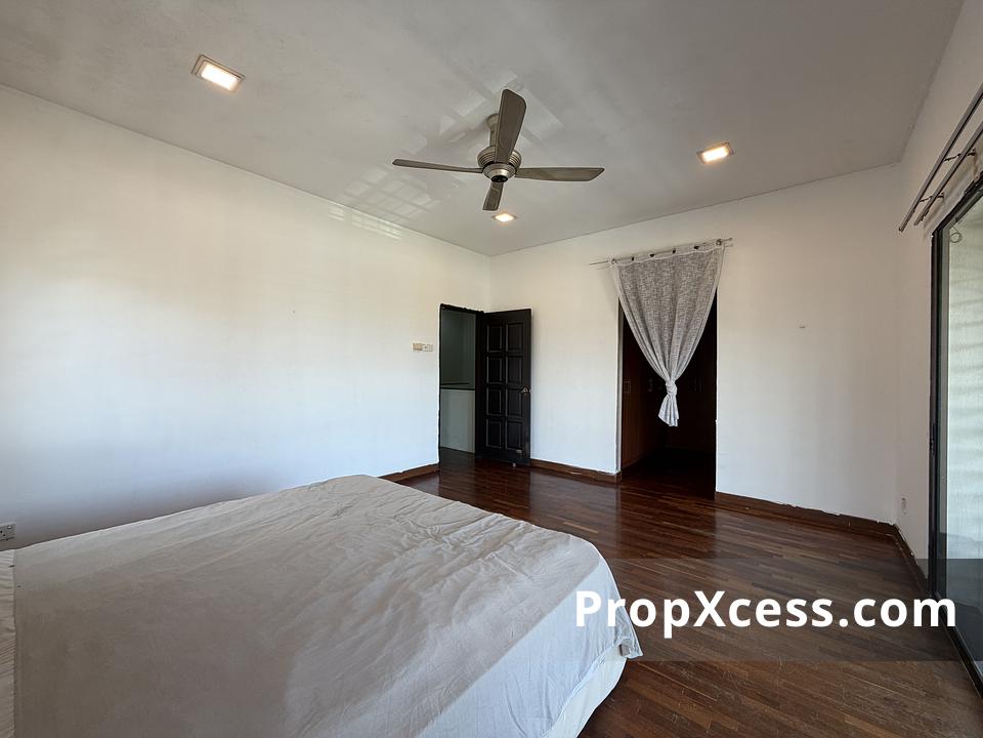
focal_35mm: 14
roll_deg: -0.4
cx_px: 492
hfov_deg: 102.1
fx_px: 398
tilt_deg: +0.1
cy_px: 369
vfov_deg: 85.7
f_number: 2.2
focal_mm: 2.22
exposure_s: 1/121
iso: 80
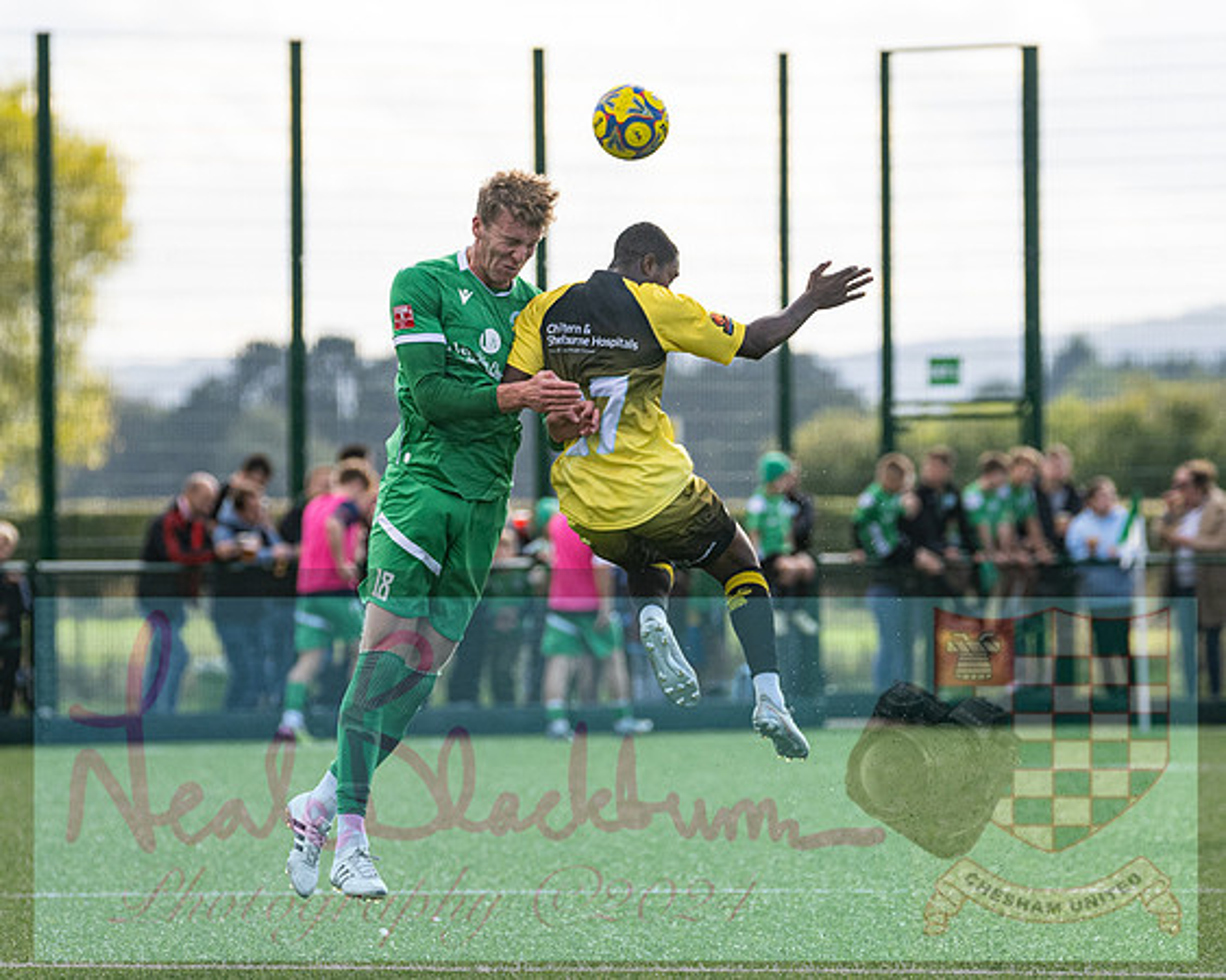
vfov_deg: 3.2
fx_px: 17297
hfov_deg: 4.1
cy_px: 462
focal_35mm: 477
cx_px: 612
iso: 400
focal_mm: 240
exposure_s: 1/1600
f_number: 4
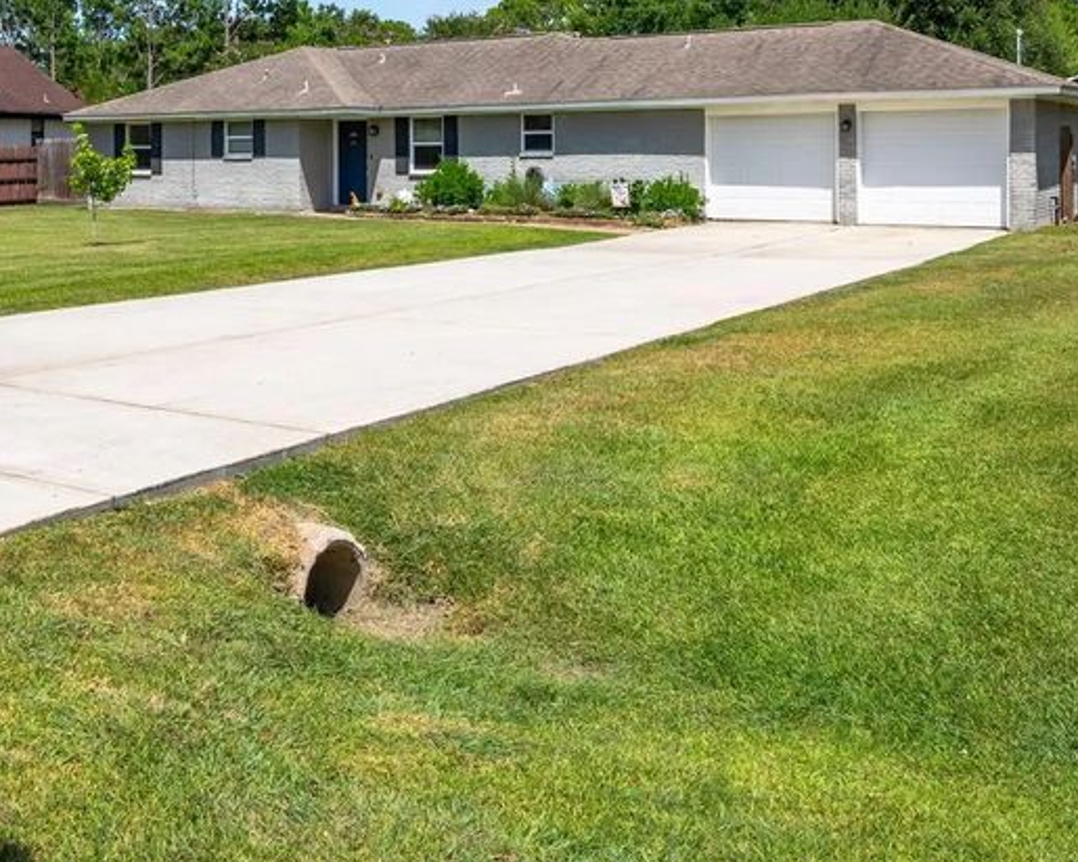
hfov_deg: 43.1
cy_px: 160
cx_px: 249
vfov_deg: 35.2
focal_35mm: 41
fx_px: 1308
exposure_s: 1/250
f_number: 14
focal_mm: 22
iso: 125
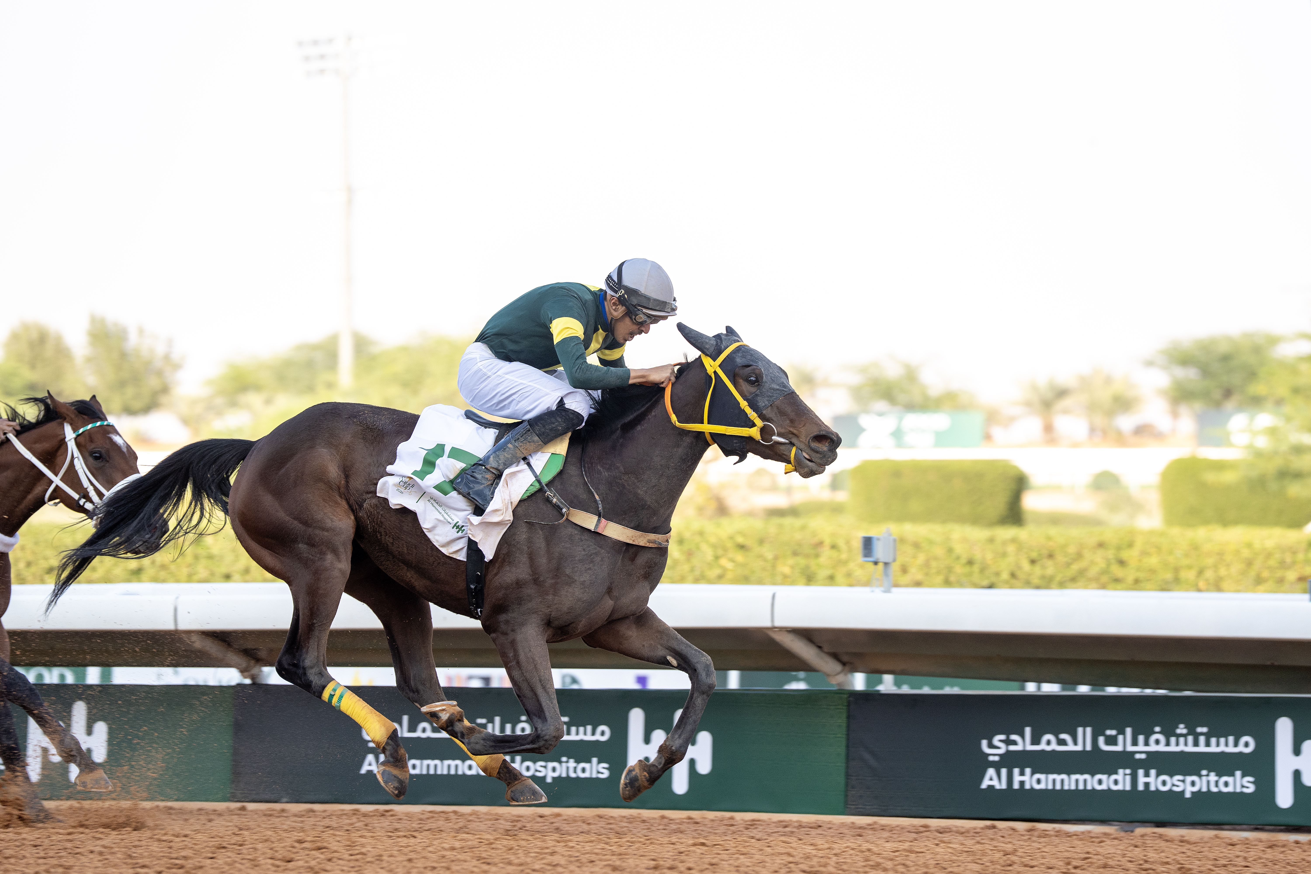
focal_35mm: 200
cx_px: 656
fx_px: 7283
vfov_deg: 6.9
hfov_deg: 10.3
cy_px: 437
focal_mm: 200
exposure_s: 1/1000
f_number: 5
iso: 640
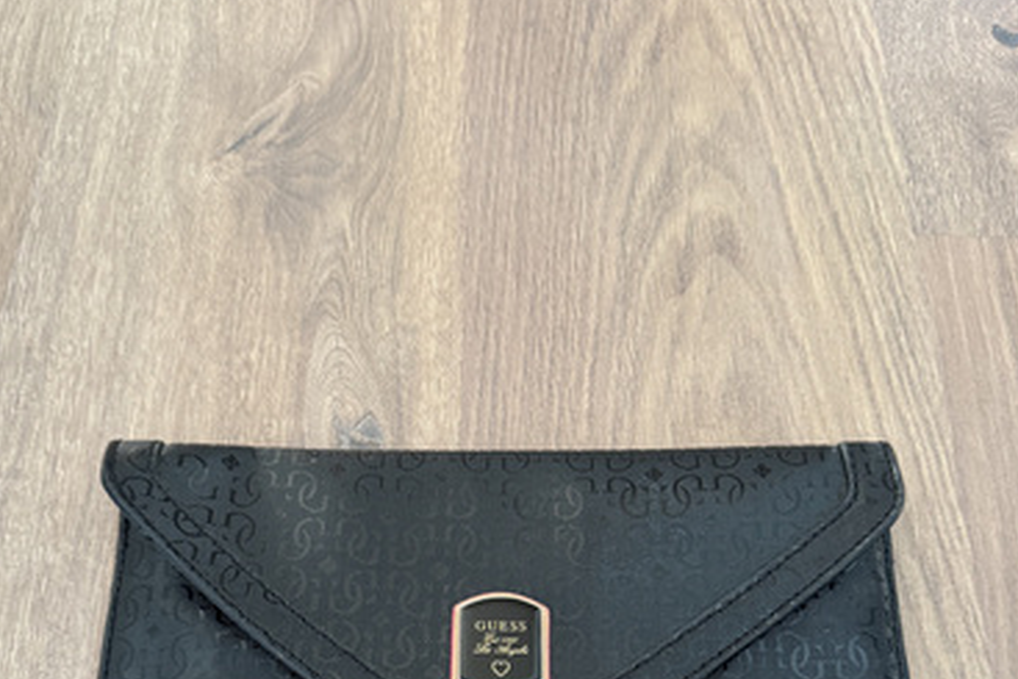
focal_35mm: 34
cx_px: 515
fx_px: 962
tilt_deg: -67.4
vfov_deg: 36.9
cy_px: 588
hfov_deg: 55.8
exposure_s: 1/50
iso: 500
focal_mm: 6.76
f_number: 1.78
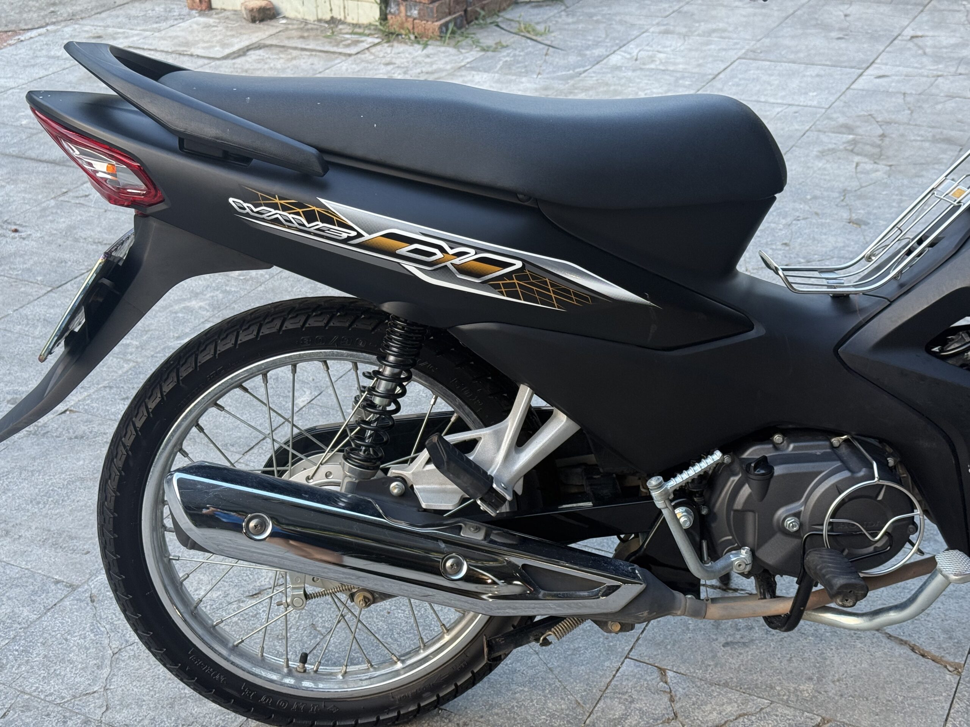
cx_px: 485
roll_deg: +1.1
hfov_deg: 39.7
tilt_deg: -28.2
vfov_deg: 30.3
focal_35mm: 48
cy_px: 364
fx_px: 1345
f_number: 1.78
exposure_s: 1/77
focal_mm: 6.76
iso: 100
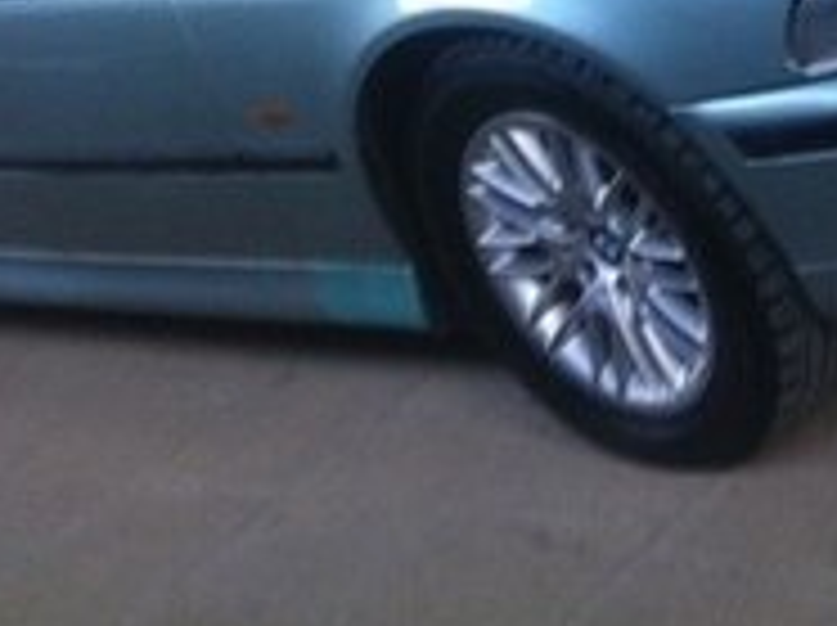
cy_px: -453
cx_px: 504
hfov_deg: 15.9
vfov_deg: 11.2
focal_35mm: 124
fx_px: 2994
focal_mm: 3.85
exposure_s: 1/30
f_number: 2.8
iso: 100
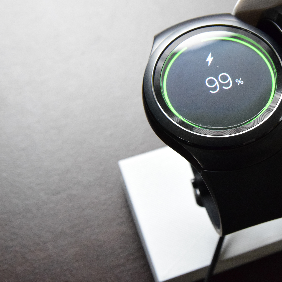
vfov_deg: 21.2
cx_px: 226
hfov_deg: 20.9
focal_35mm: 82
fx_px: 754
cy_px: 115
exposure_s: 1/40
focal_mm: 35
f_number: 14
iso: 3200
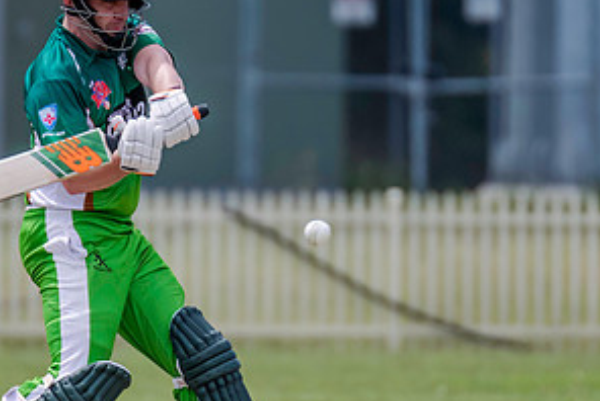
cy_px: 200
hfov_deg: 1.6
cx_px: 152
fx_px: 21487
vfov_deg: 1.1
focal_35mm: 1288
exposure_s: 1/2500
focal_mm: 600
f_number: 5.6
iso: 800
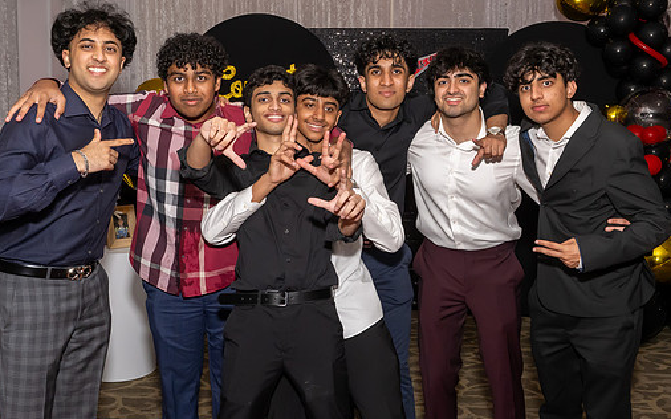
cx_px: 323
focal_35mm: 38
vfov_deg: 33.5
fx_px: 695
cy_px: 174
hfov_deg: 51.5
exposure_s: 1/250
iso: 1000
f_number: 8
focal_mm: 17
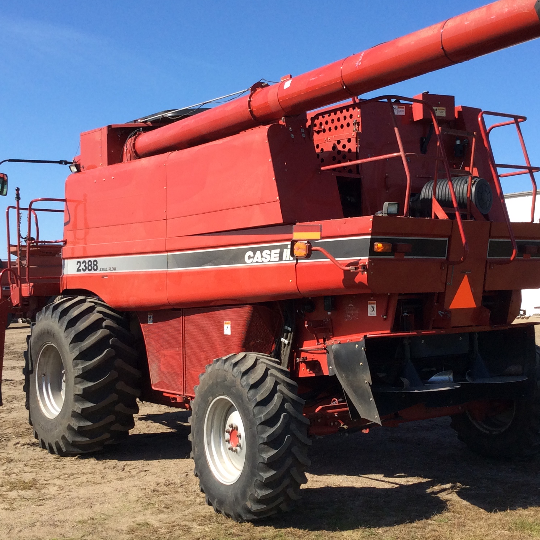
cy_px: 241
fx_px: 865
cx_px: 287
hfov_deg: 34.7
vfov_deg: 34.6
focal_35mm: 49
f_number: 2.4
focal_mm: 3.3
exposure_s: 1/1059
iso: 32
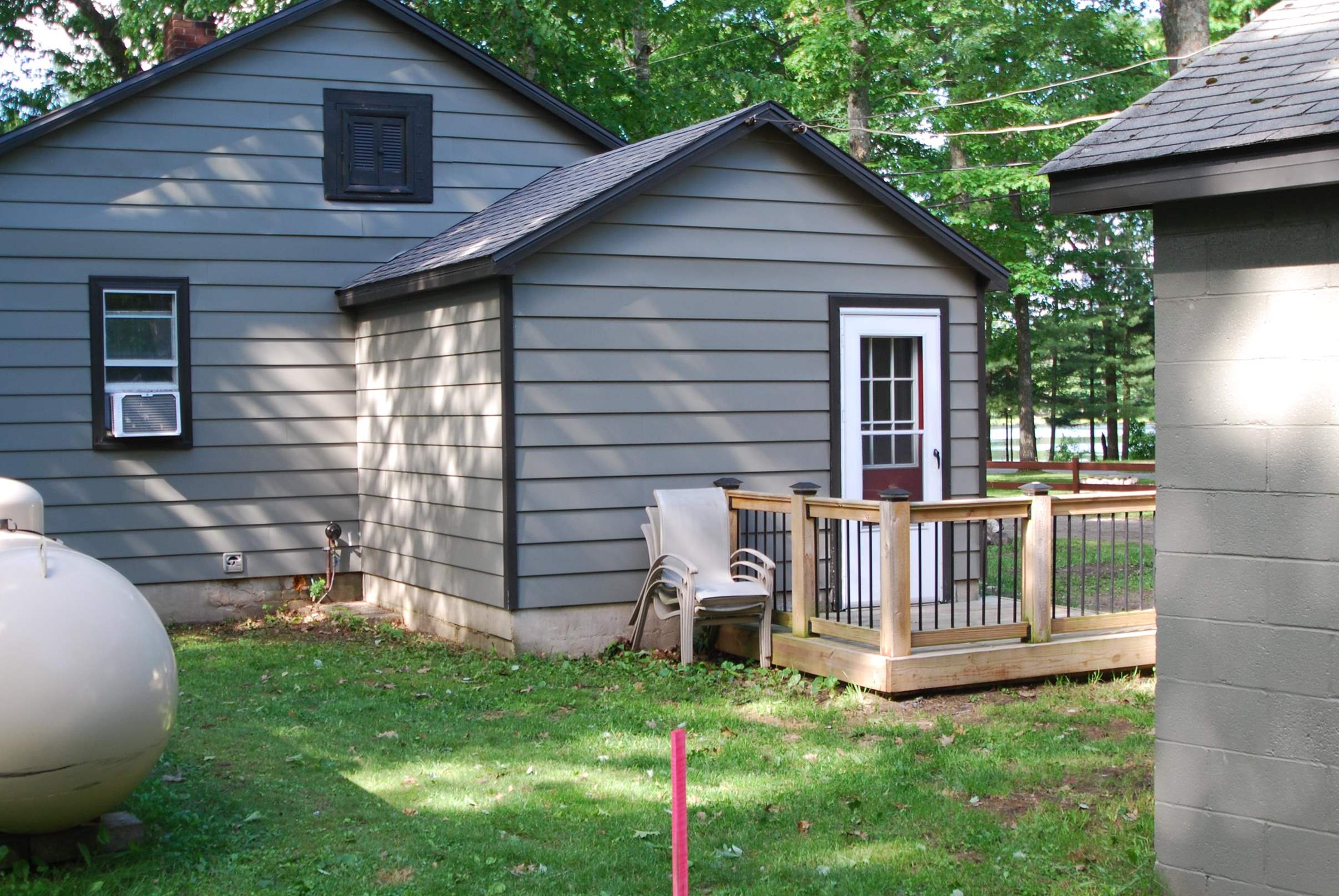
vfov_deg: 29.3
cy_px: 500
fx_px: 1713
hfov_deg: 42.6
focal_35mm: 46
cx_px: 597
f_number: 4.5
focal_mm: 24
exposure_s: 1/80
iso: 200
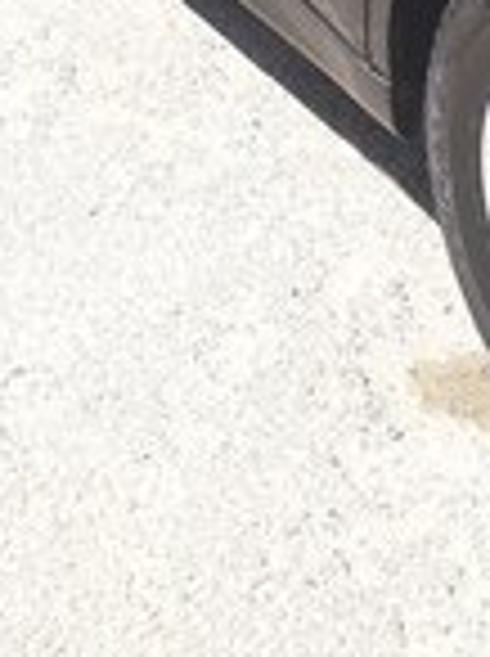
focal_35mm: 92
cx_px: 351
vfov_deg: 18.1
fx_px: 1741
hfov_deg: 16.0
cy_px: -428
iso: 40
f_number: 1.9
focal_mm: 3.6
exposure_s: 1/573
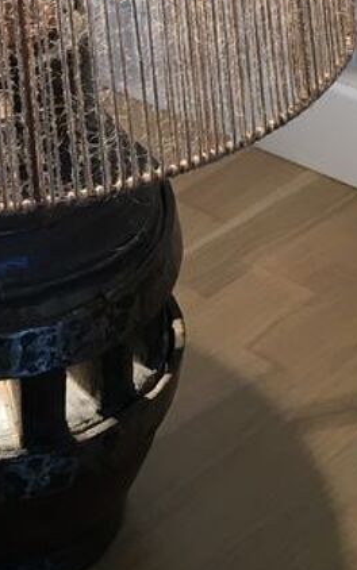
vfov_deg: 20.7
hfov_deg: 13.2
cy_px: -6
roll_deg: +3.8
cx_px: -53
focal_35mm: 97
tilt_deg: -25.0
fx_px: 1509
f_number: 2.2
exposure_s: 1/33
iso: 25
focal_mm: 4.15
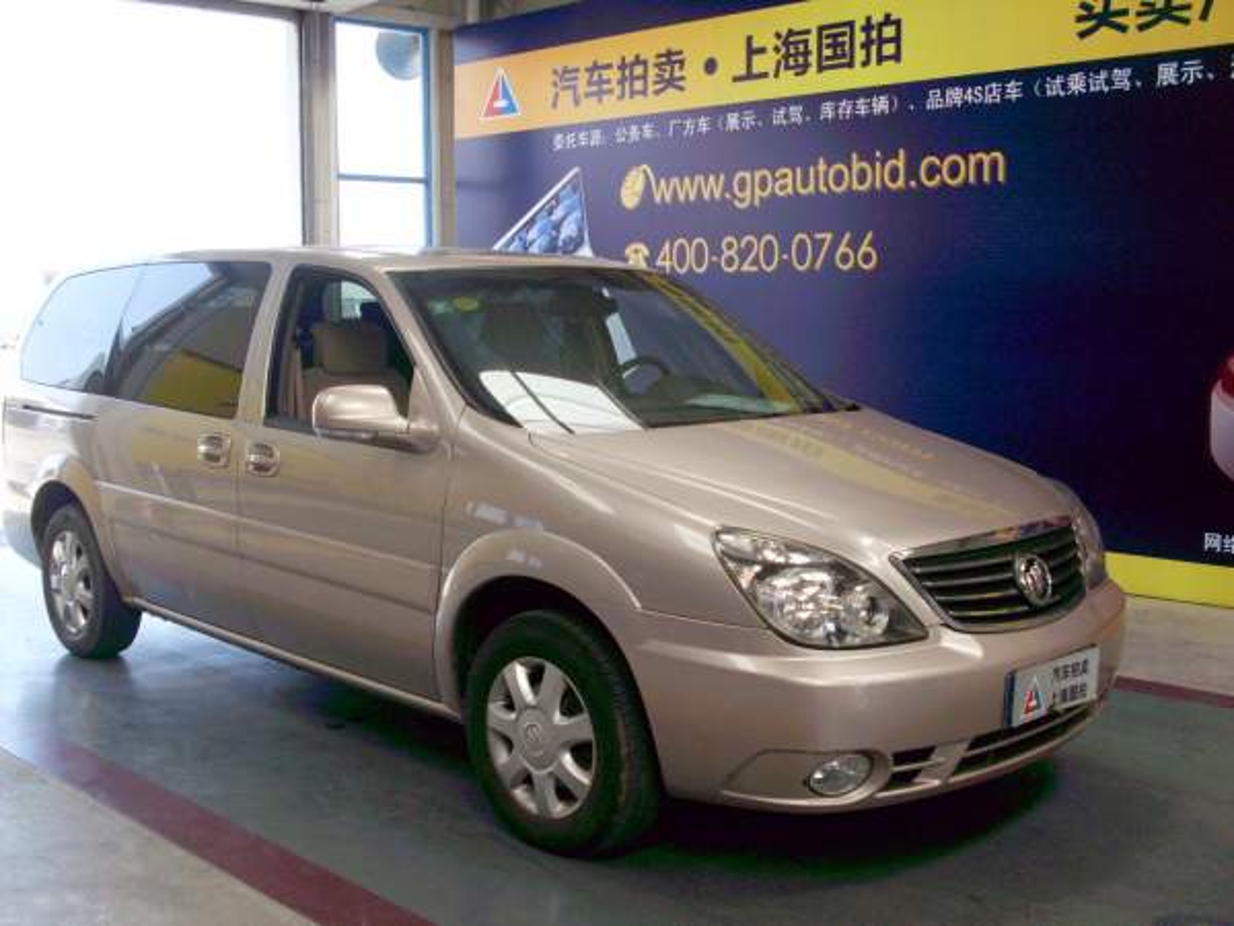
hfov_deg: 49.0
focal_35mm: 38
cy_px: 463
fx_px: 1355
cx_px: 617
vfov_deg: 37.7
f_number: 2.8
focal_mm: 6.3
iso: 80
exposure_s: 1/125
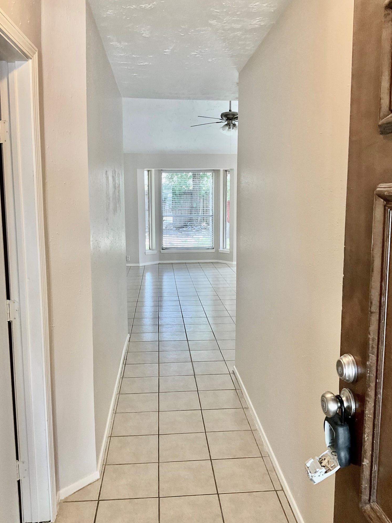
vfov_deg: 60.0
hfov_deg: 46.8
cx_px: 197
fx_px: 453
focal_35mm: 30
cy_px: 261
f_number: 1.8
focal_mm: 3
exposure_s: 1/60
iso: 100
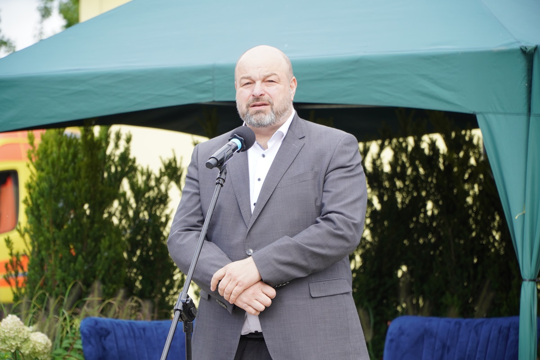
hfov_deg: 13.8
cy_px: 180
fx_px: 2227
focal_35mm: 148
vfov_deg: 9.2
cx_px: 270
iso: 100
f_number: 4.5
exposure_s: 1/200
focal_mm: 99
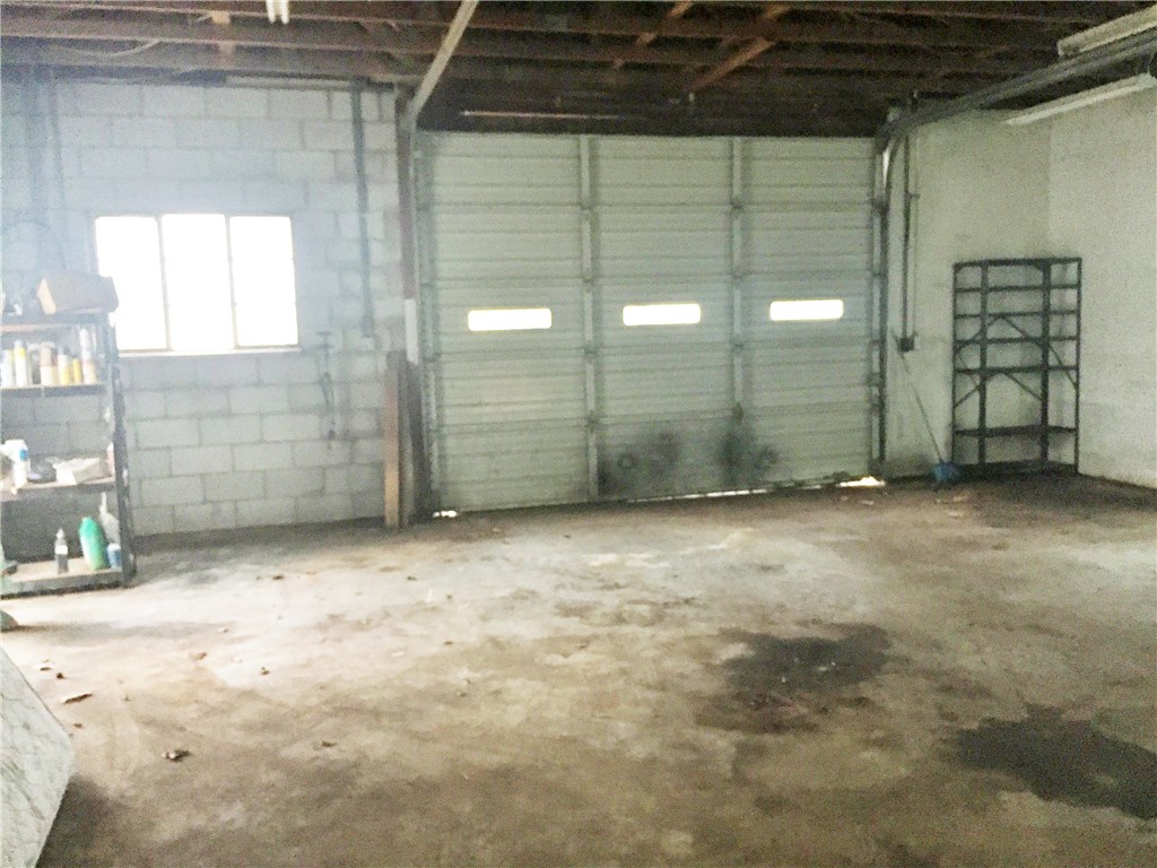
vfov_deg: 48.2
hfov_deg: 61.7
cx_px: 578
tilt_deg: -5.4
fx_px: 969
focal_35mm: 29
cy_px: 434
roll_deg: +2.0
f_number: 2.2
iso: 200
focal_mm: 4.15
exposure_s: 1/30
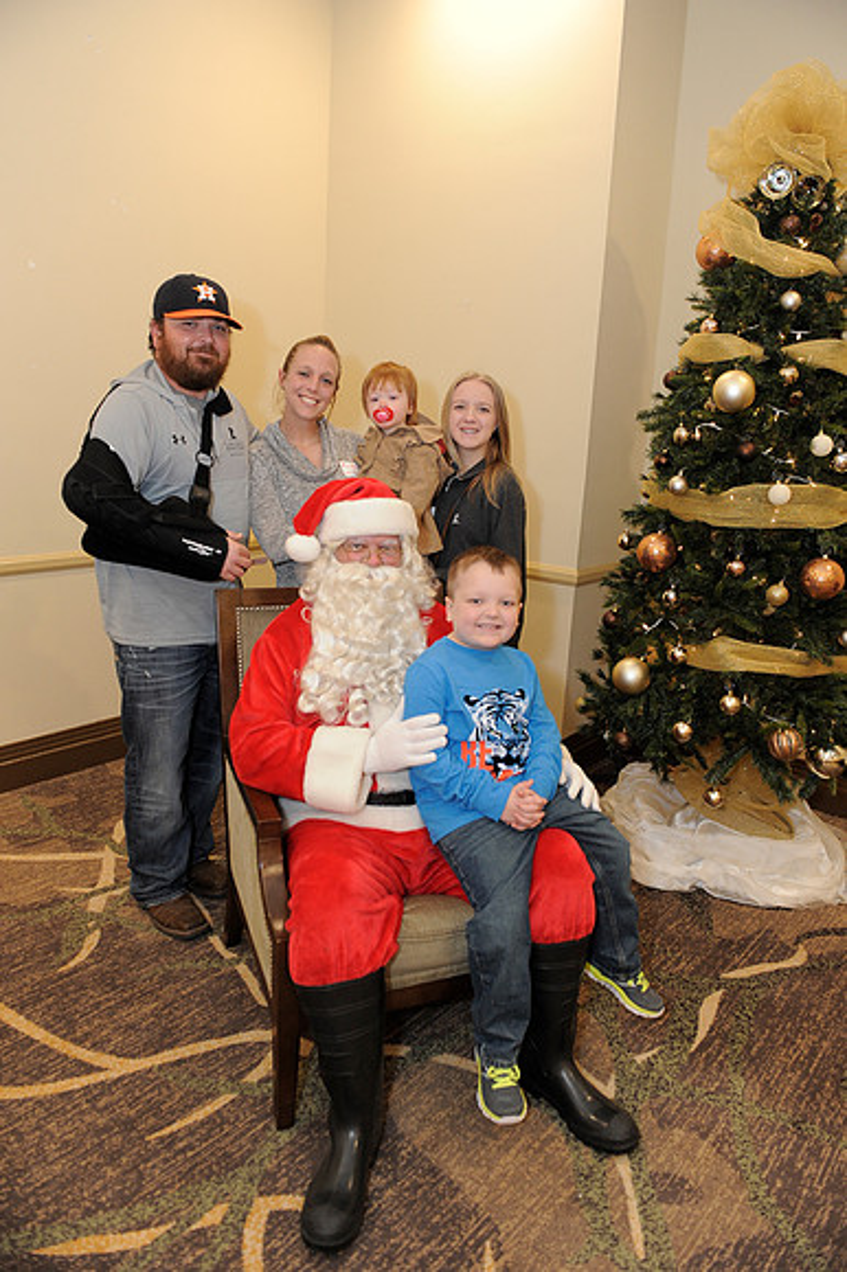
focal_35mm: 24
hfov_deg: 53.1
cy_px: 636
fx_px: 848
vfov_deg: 73.8
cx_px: 424
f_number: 4
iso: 1600
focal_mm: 24
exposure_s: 1/100
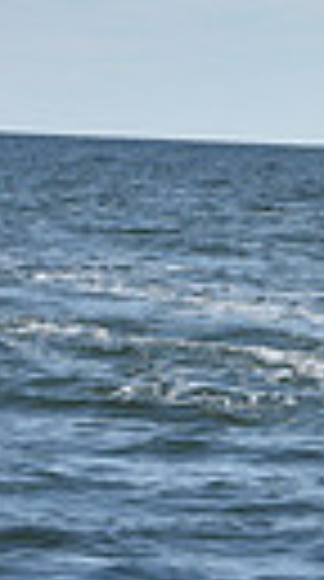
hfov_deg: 3.3
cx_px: 1264
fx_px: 5439
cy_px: 250
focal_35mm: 354
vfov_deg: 6.1
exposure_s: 1/1000
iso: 320
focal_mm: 75
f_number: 10
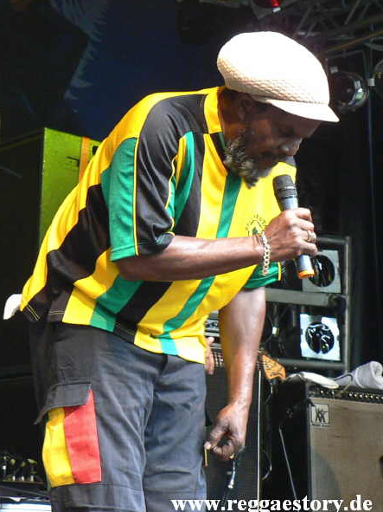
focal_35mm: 66
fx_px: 974
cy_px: 256
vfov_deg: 29.4
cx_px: 190
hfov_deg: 22.2
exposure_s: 1/30
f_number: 3.2
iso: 150
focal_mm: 11.2
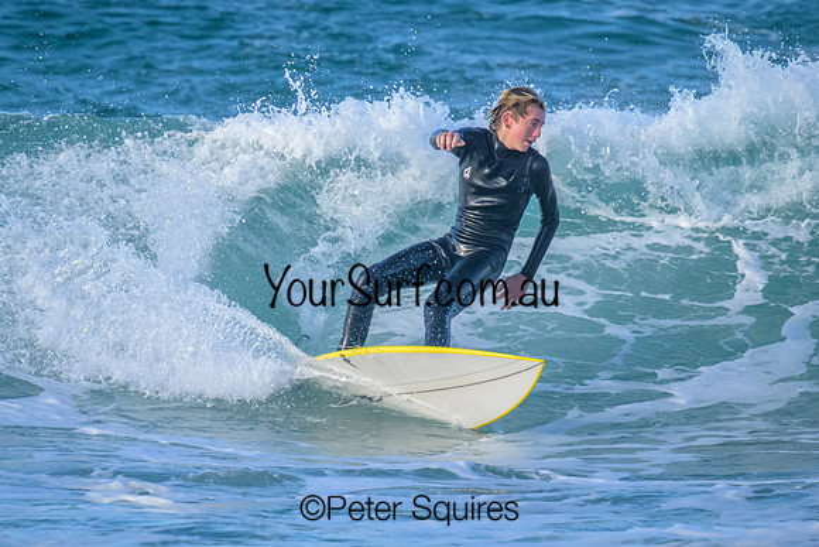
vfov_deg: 1.3
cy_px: 262
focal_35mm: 1100
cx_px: 335
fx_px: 25031
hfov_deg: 1.9
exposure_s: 1/2000
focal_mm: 800
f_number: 11
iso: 2500
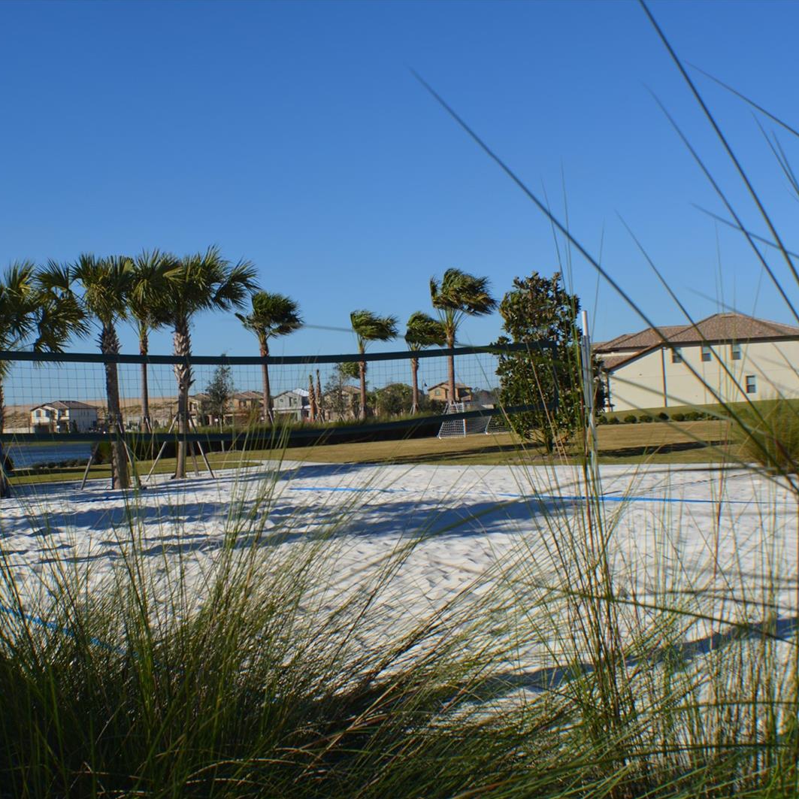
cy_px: 399
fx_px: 1453
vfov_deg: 30.7
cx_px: 295
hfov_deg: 30.6
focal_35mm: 56
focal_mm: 29
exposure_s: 1/320
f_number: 9
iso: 100
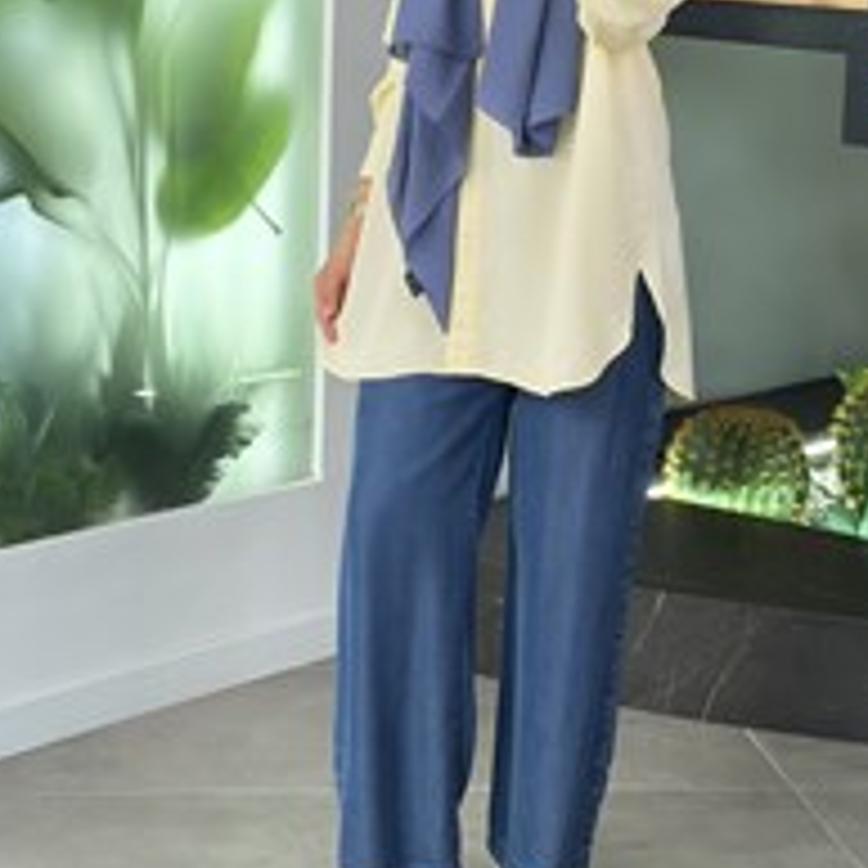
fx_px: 2582
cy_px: 124
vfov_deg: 18.8
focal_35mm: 91
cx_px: 481
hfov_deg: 19.1
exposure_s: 1/182
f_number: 1.78
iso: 80
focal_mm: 6.76
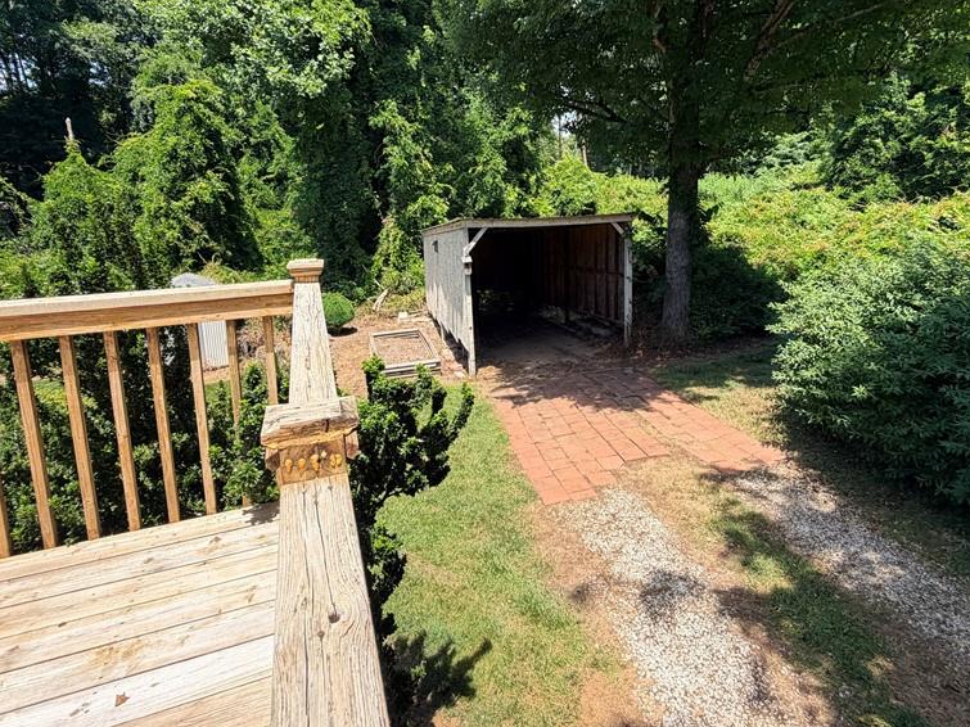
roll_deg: +0.0
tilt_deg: -9.0
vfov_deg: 67.4
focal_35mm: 19
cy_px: 265
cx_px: 514
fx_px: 532
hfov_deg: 84.6
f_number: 2.2
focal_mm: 2.22
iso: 40
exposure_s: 1/502
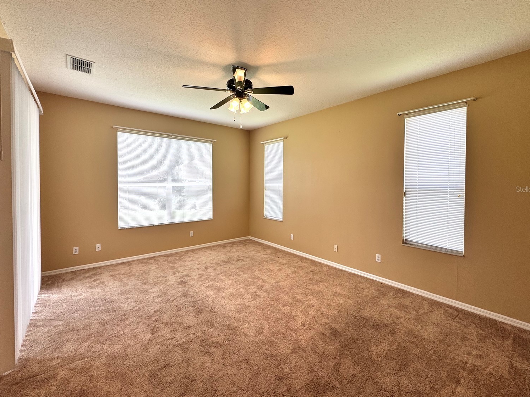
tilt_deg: -1.7
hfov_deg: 98.2
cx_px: 266
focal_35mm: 15
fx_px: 230
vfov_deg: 81.7
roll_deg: -0.6
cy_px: 189
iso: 40
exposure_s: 1/112
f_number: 2.2
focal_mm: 2.22
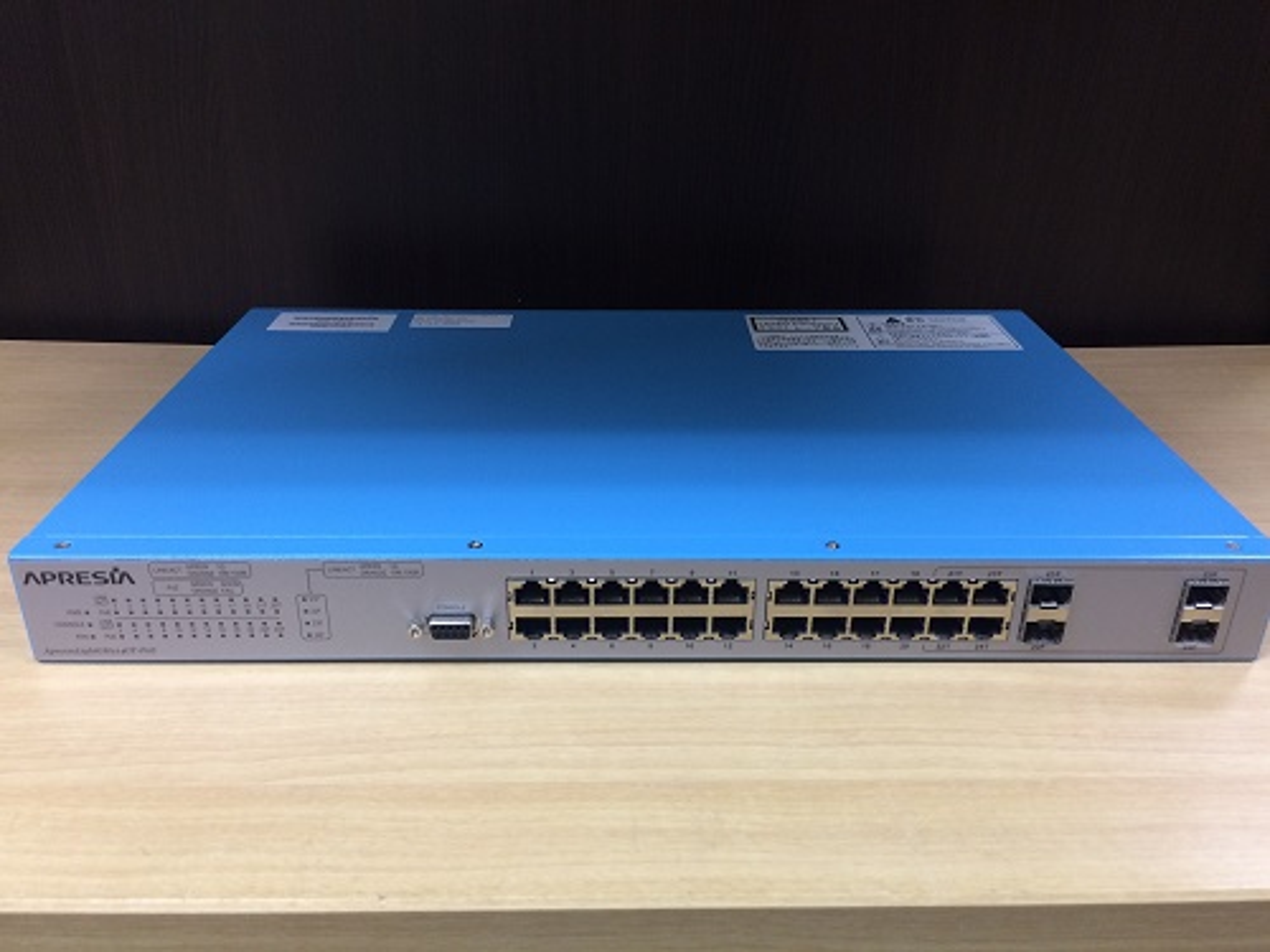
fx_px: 1064
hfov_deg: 61.7
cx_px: 635
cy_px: 476
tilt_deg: -27.7
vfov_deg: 48.2
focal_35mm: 29
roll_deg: -1.1
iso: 200
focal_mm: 4.15
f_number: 2.2
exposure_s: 1/33
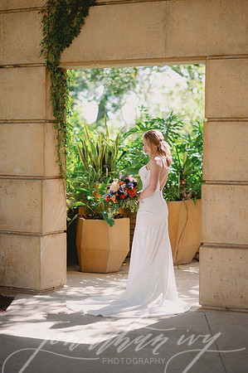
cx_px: 124
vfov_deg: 23.9
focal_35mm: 85
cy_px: 186
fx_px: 880
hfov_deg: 16.0
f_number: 1.6
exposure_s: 1/1250
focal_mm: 85
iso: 160
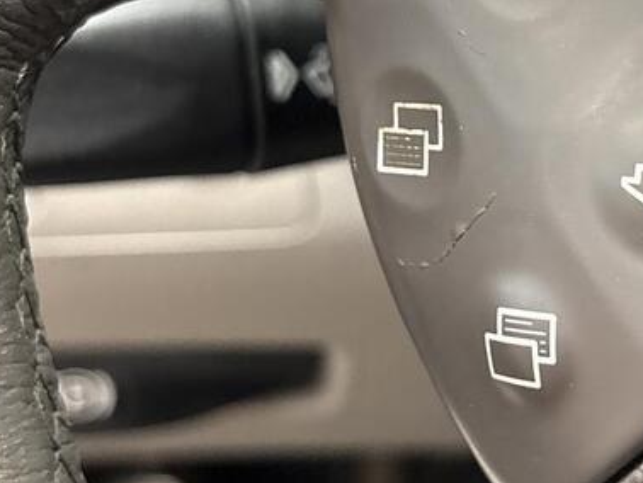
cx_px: 578
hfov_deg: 19.5
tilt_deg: -28.1
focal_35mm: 99
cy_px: 100
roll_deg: -0.3
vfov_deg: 14.9
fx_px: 1840
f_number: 1.6
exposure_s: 1/50
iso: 250
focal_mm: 5.96
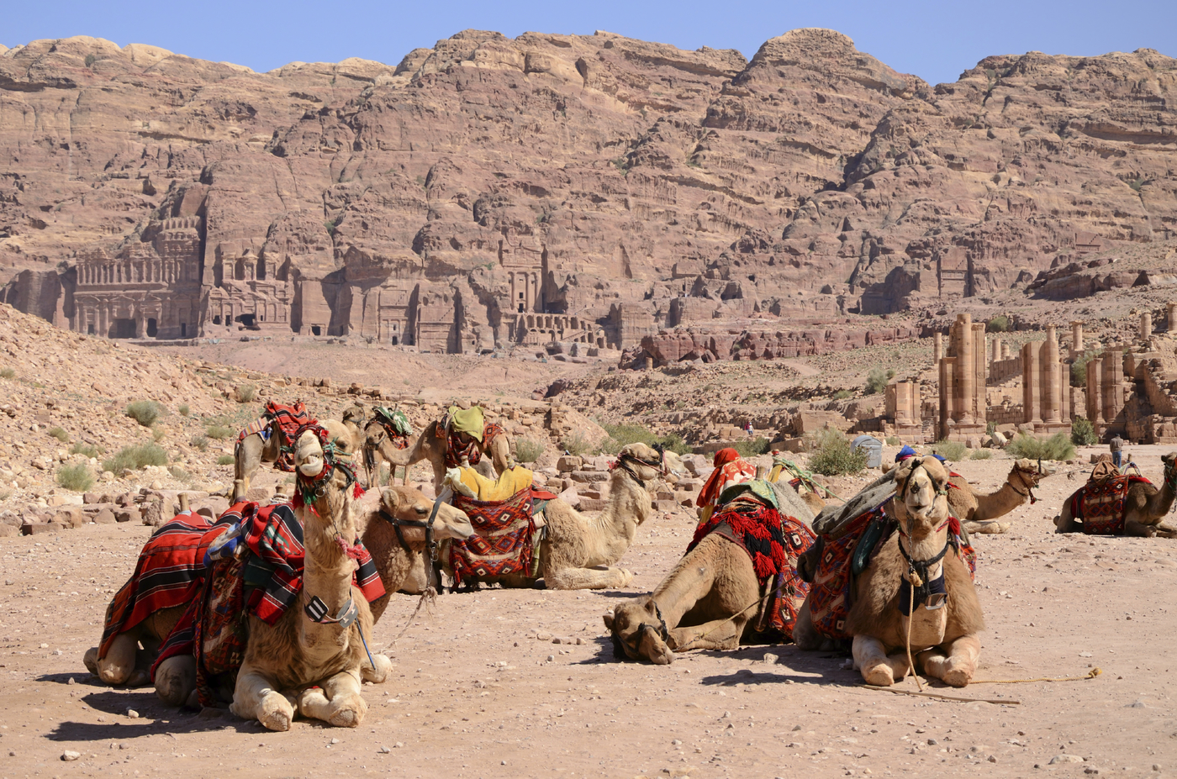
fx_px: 2349
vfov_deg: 18.8
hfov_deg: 28.1
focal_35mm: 72
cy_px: 390
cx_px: 588
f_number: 8
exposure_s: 1/640
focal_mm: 48
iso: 200
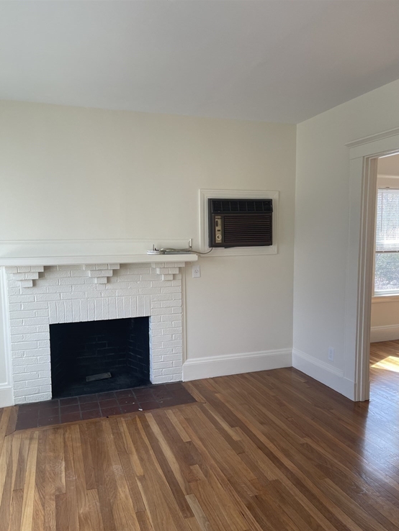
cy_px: 276
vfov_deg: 67.3
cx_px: 201
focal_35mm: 26
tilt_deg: -6.6
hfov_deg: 53.1
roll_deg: +0.6
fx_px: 399
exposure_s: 1/121
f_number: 1.6
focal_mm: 5.1
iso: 64
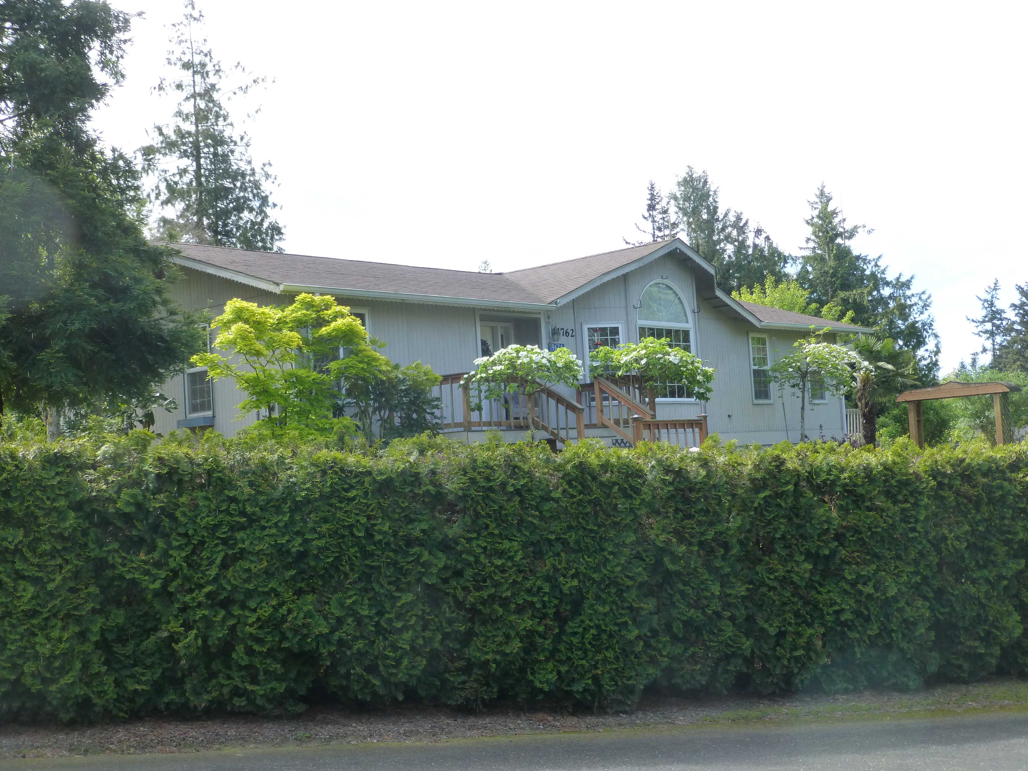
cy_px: 390
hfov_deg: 42.1
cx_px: 525
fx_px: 1336
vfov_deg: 32.2
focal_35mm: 45
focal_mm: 7.9
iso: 160
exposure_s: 1/320
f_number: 4.1
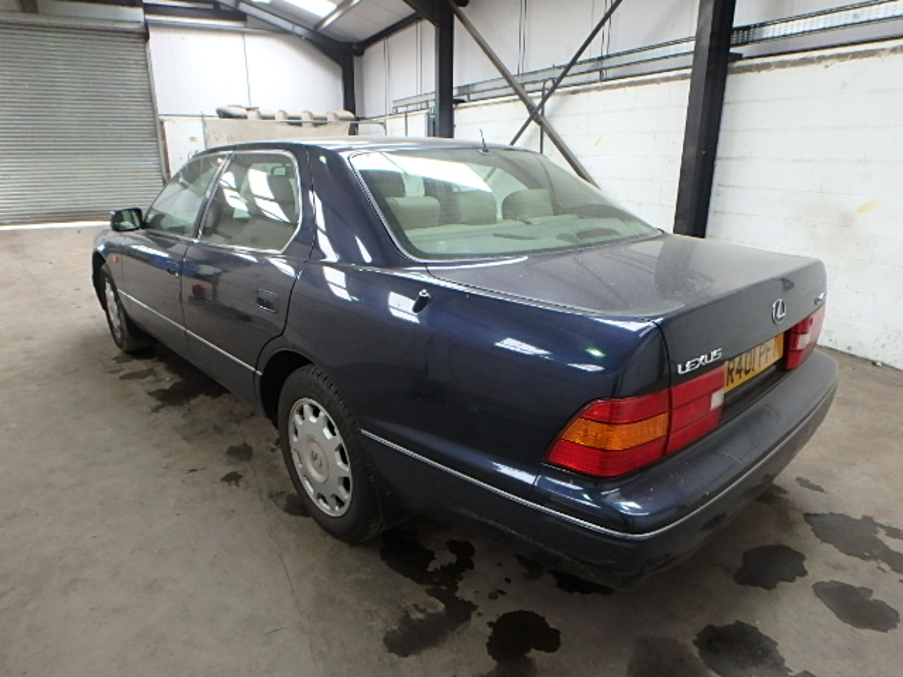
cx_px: 452
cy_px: 338
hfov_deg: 79.0
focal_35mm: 21
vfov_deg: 63.4
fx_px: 548
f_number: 3.5
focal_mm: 3.7
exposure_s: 1/30
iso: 400
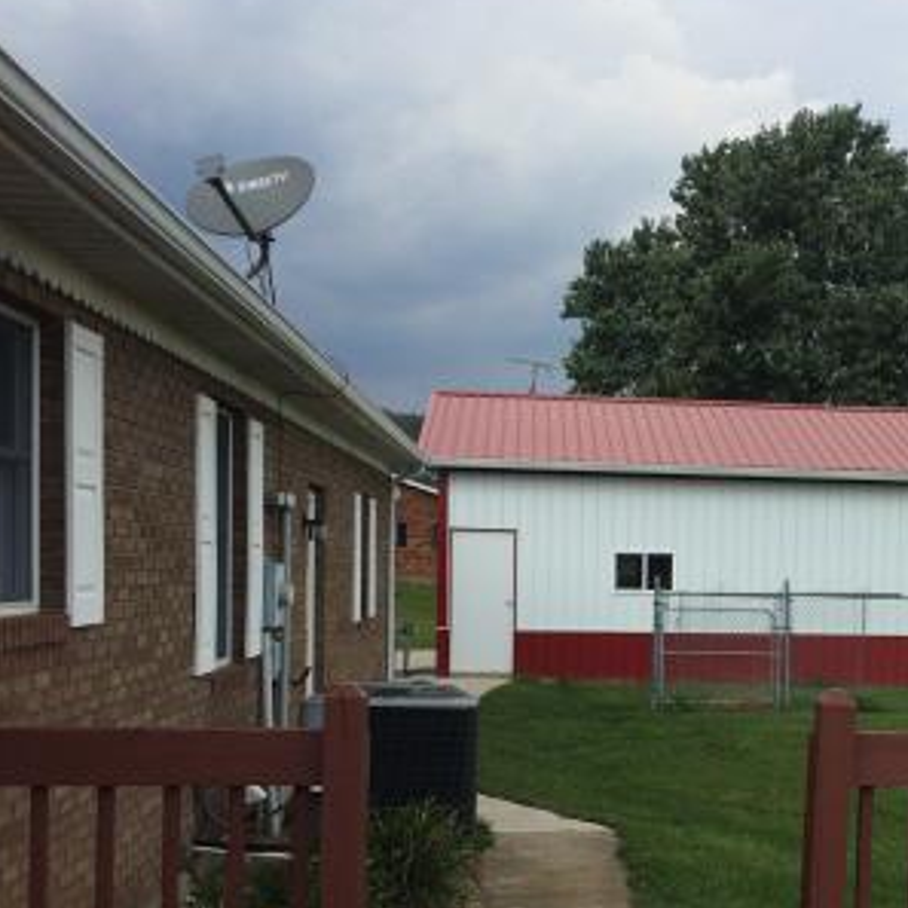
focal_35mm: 50
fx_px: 1484
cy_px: 622
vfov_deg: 33.7
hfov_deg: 32.7
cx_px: 780
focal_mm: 4.15
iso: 32
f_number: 2.2
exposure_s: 1/1786
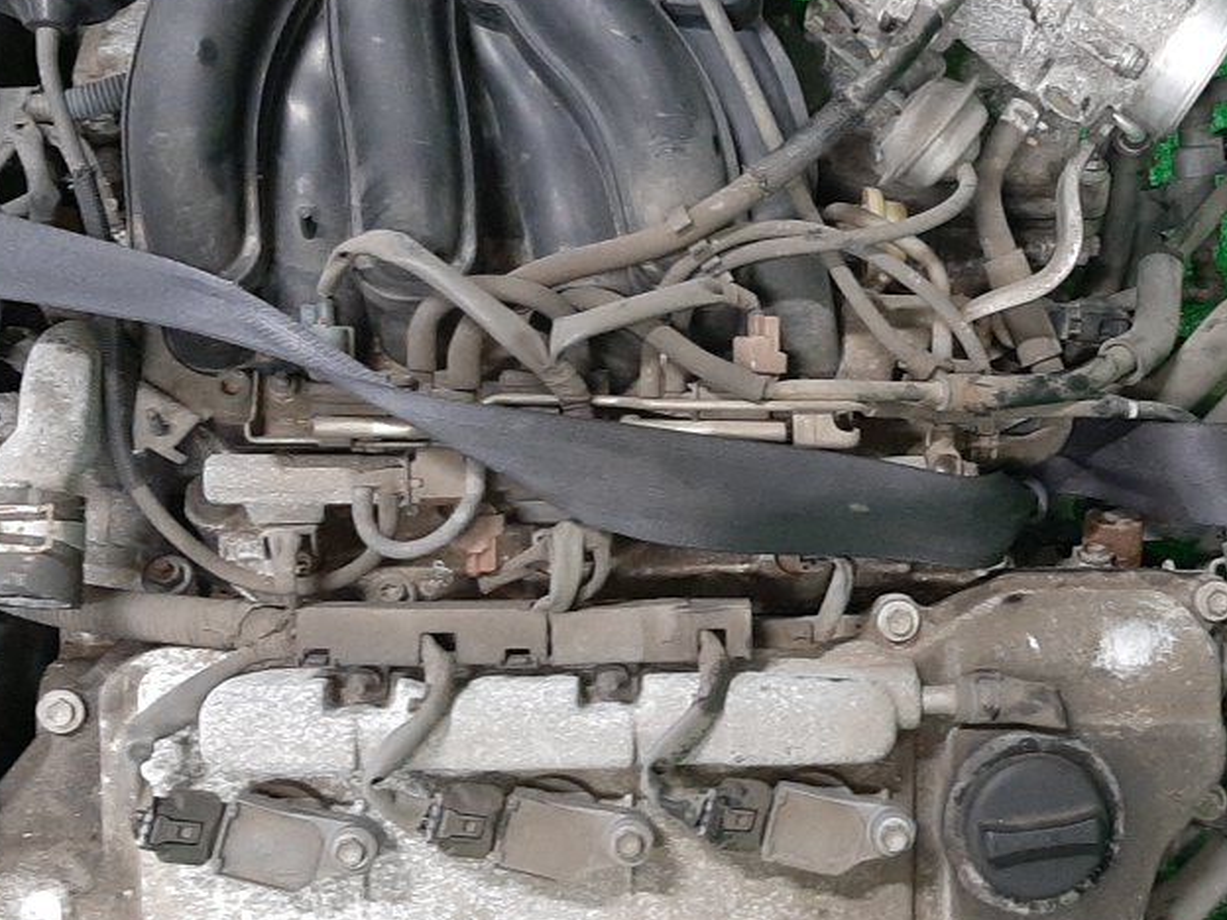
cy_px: 529
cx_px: 948
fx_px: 2127
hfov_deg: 31.5
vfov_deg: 24.4
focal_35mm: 60
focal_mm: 3.93
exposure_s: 1/50
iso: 200
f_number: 1.7
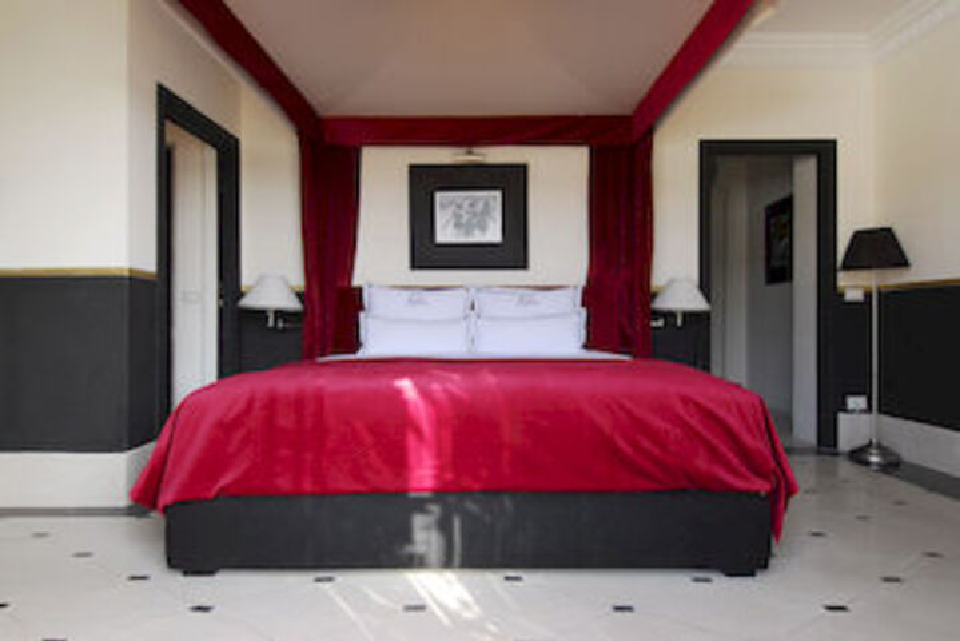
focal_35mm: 21
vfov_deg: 59.5
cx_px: 480
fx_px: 560
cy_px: 320
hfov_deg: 81.2
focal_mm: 14
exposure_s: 1/5
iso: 100
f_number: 11
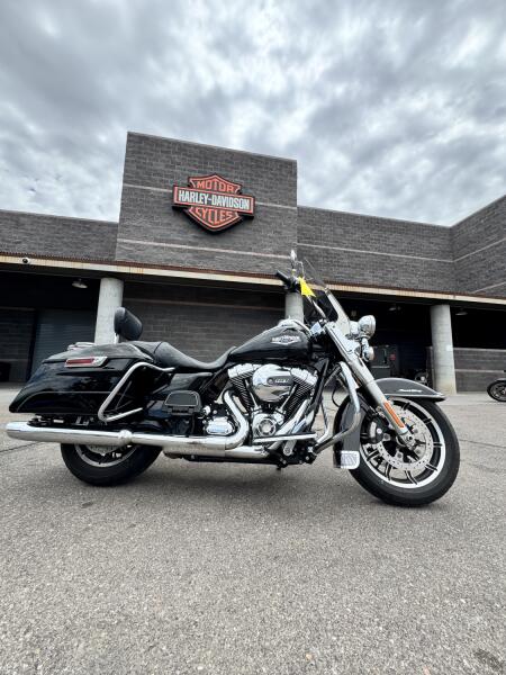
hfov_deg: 85.7
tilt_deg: +7.5
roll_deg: -1.2
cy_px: 338
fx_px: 273
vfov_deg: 102.1
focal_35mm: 14
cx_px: 253
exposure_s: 1/756
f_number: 2.2
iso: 40
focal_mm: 2.22
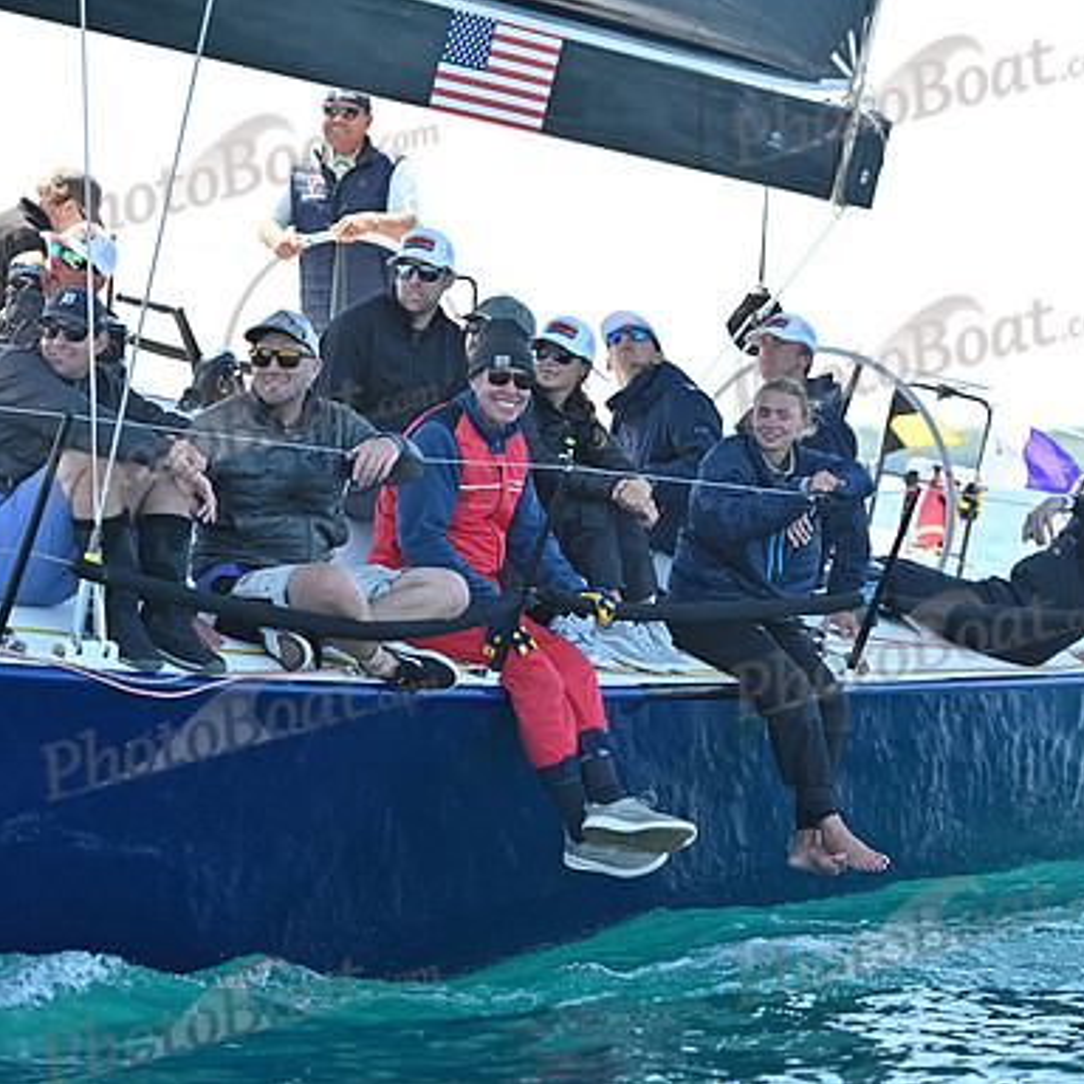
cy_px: 541
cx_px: 587
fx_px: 5917
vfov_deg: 10.5
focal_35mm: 167
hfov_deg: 10.5
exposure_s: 1/1000
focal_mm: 130
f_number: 4
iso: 320
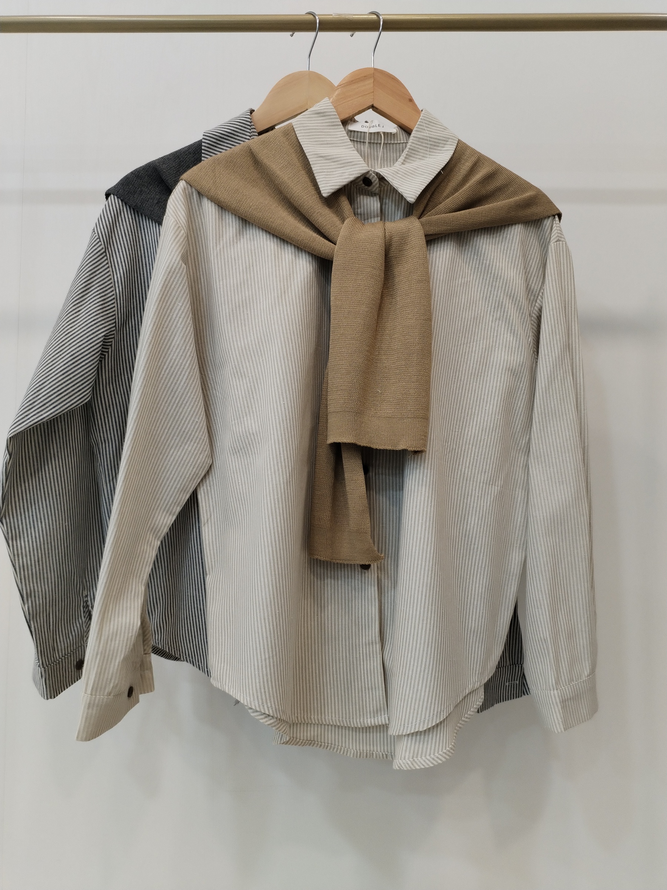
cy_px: 445
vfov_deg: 61.7
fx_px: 745
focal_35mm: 29
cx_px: 334
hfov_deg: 48.2
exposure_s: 1/60
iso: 311
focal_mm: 4.75
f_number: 1.8
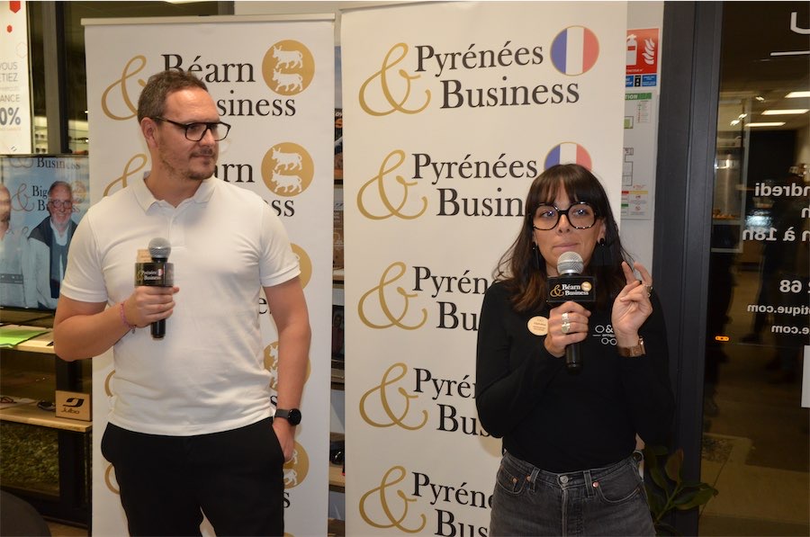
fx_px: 809
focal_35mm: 36
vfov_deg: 36.8
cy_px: 268
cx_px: 405
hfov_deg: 53.2
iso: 1600
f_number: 8
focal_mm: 24
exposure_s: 1/60
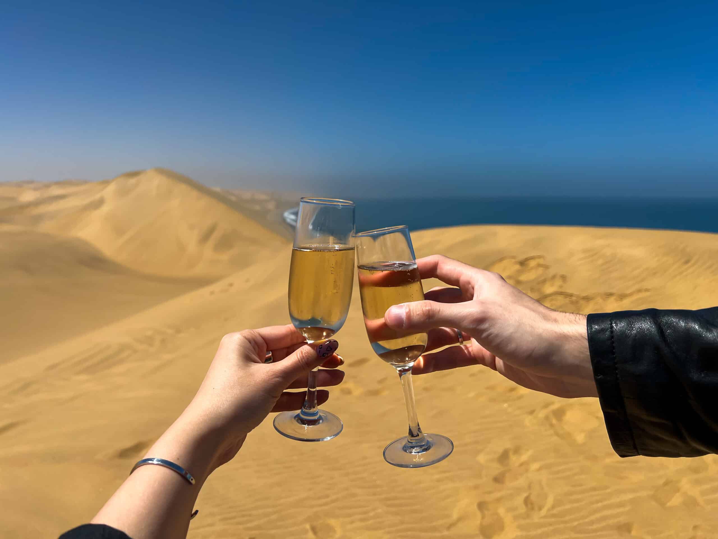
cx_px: 359
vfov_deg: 53.1
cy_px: 270
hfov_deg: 67.3
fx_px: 539
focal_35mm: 26
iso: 50
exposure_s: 1/9400
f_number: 1.5
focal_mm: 5.7
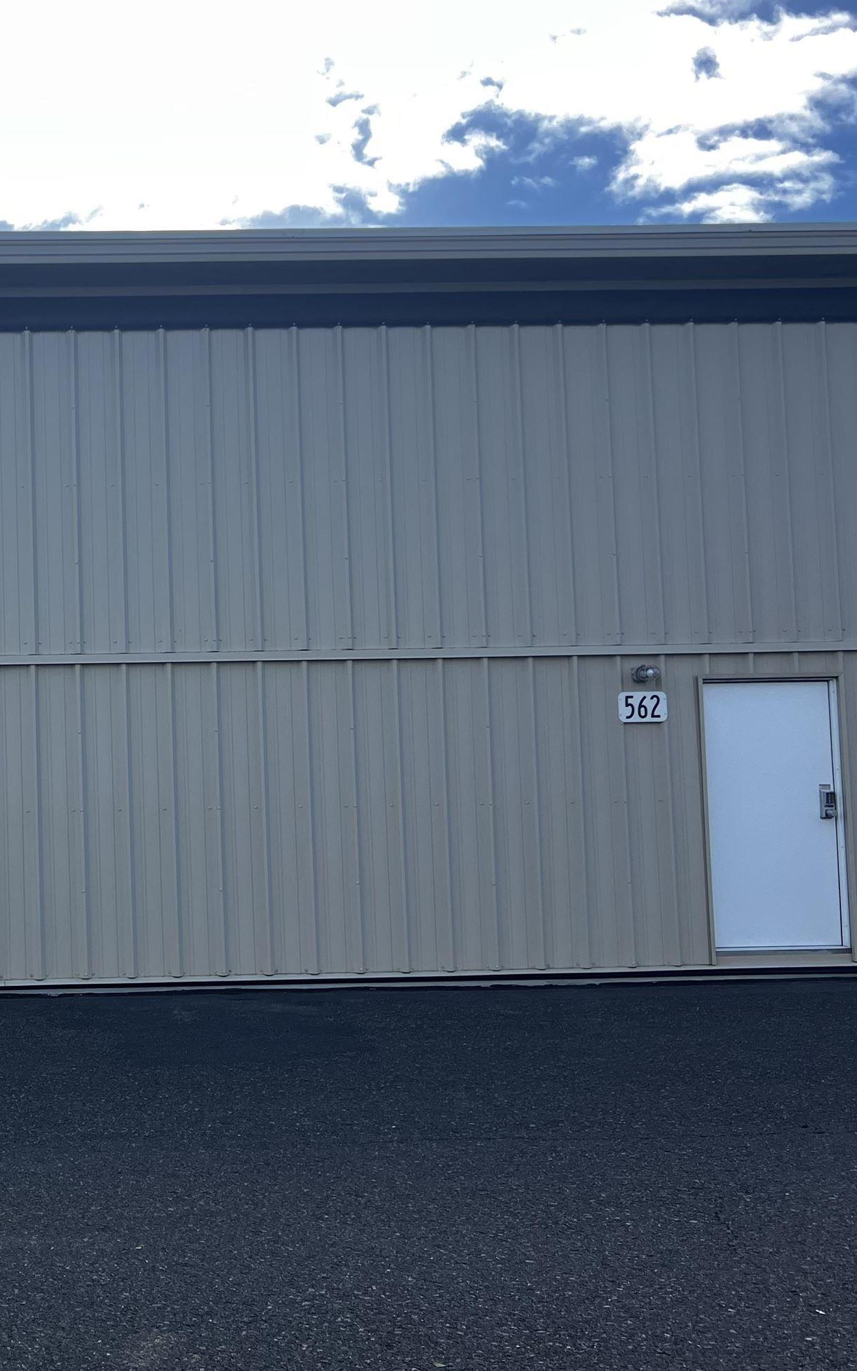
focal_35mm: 43
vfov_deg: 46.2
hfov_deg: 27.8
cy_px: 660
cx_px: -31
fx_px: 1607
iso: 50
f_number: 1.5
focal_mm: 5.7
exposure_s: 1/1395
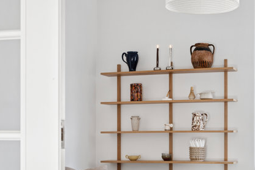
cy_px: 139
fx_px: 531
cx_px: 170
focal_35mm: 75
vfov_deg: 18.0
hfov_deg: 26.8
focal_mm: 39
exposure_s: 1/50
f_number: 5.6
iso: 160
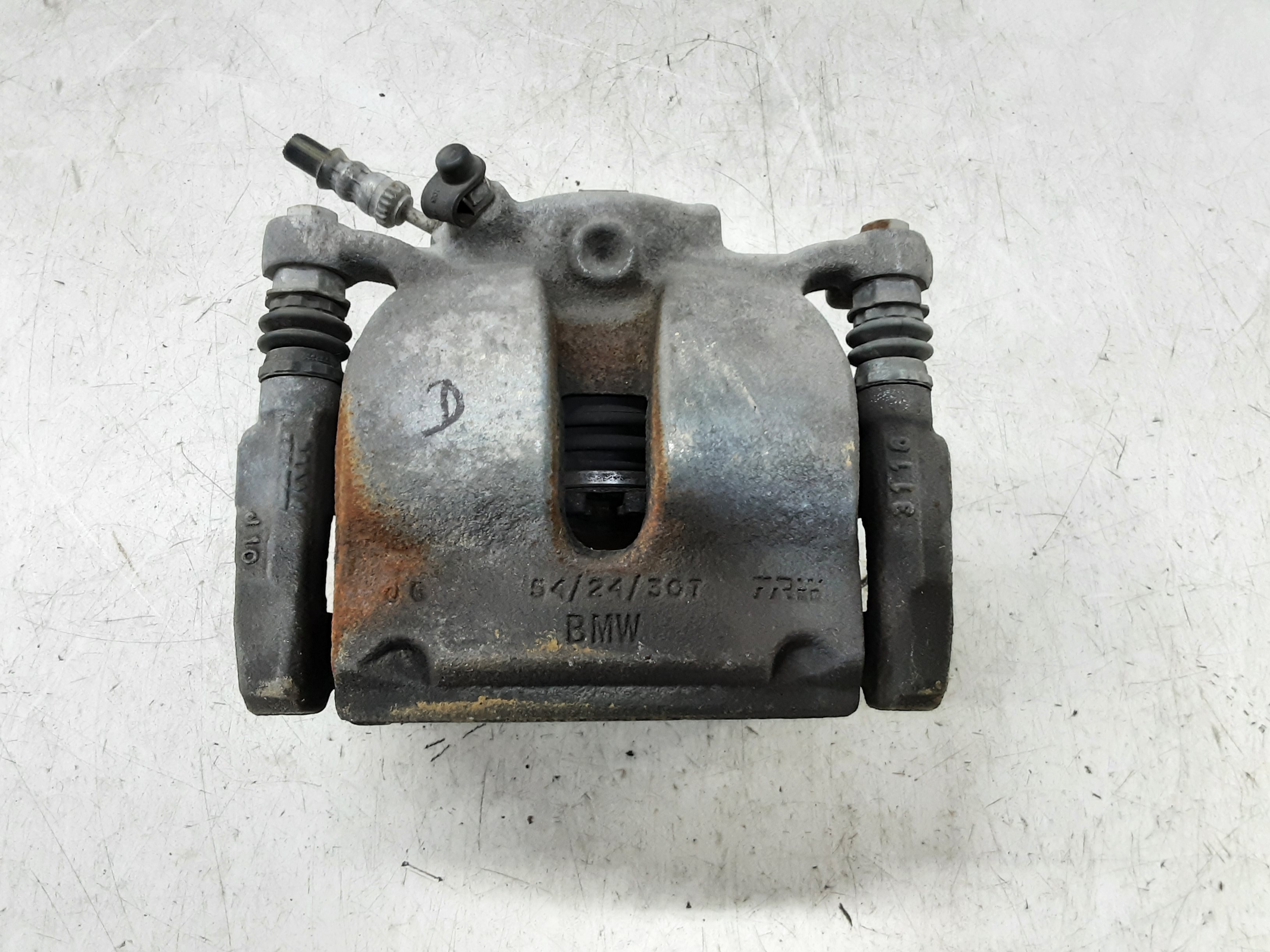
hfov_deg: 65.3
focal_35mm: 27
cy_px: 476
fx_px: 991
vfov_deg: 51.4
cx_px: 635
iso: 160
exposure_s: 1/50
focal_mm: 2.91
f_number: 1.9
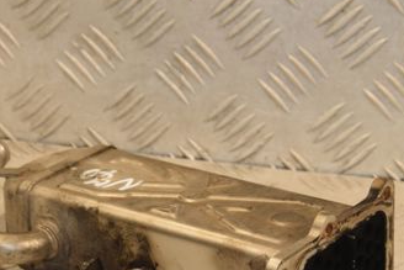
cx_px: 156
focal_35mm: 152
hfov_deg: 13.5
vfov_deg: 9.0
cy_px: 207
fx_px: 1706
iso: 800
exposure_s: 1/200
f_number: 7.1
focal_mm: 52
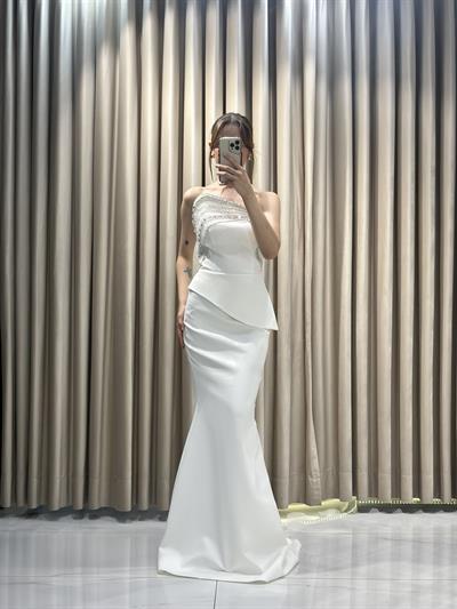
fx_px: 845
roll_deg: -1.1
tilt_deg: -22.1
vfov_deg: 39.6
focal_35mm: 48
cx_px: 228
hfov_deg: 30.3
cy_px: 304
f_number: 1.78
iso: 80
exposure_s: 1/431
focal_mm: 6.86
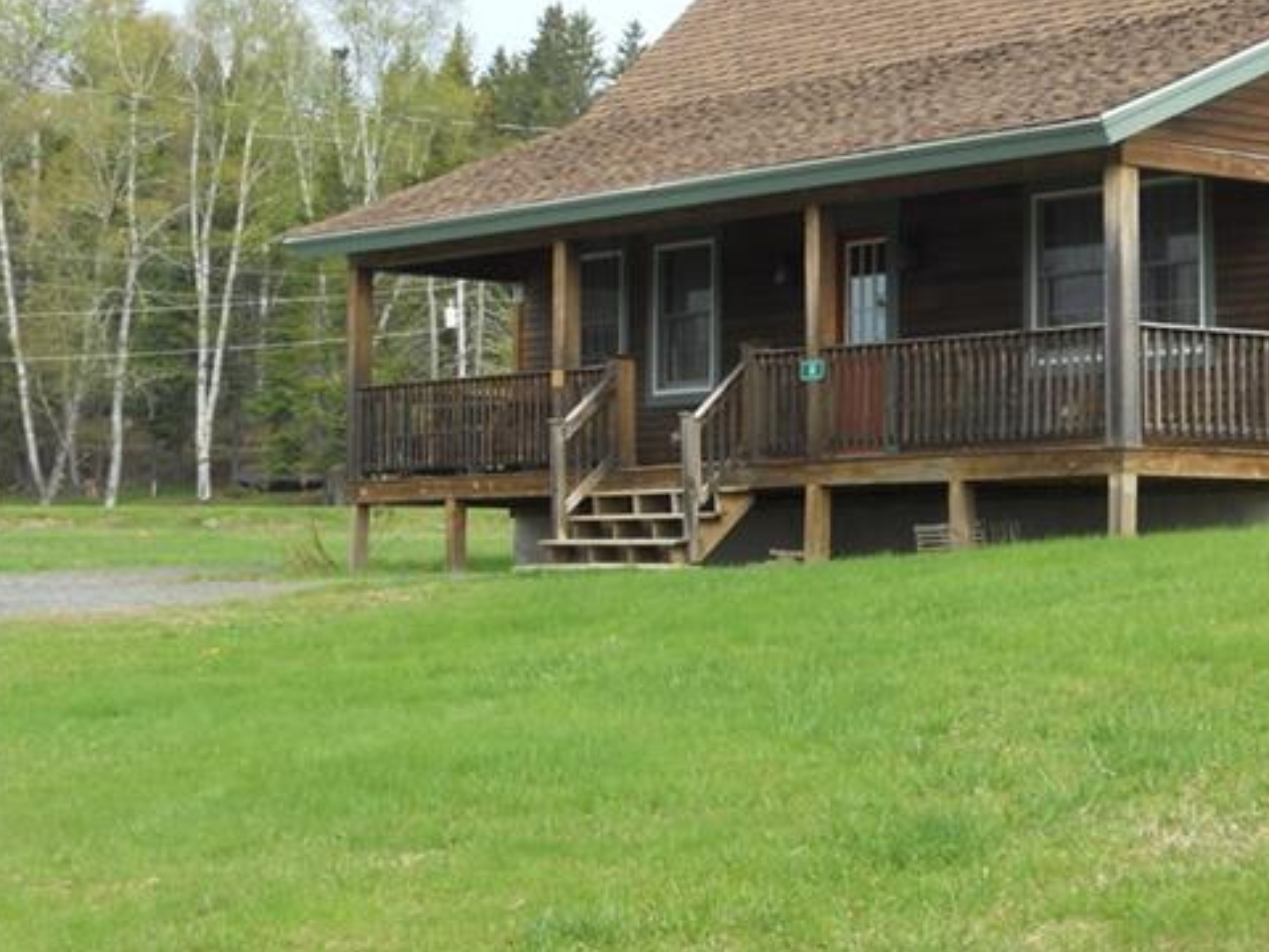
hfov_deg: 21.5
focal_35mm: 90
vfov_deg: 16.3
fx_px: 3299
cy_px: 233
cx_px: 1044
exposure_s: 1/160
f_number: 4.8
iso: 80
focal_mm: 9.8
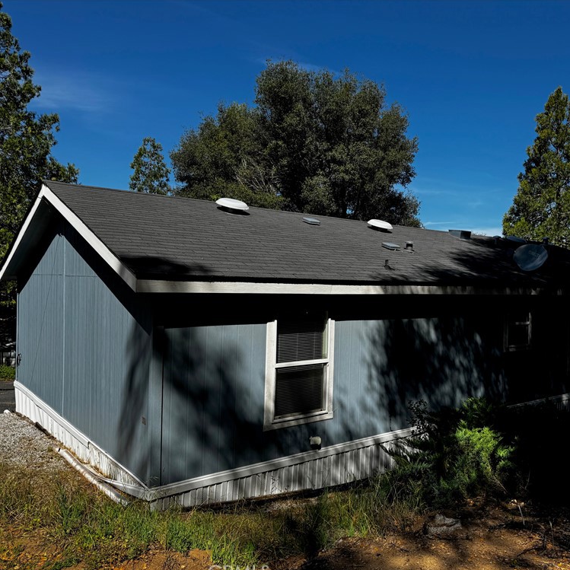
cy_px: 291
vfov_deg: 55.6
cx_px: 371
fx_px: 540
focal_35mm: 29
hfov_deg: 54.7
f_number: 1.78
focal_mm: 6.76
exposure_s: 1/3413
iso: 80
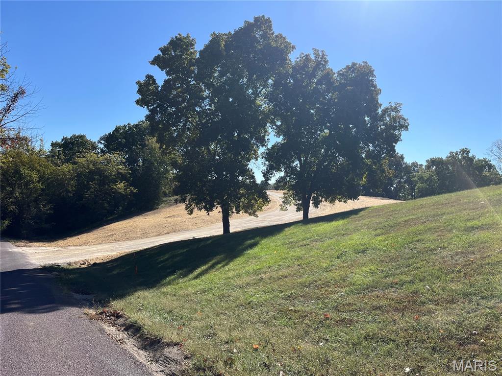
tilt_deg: +0.3
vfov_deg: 53.1
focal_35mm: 26
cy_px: 188
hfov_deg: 67.3
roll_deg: -2.7
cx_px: 251
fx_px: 377
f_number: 1.6
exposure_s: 1/3623
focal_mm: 5.1
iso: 50
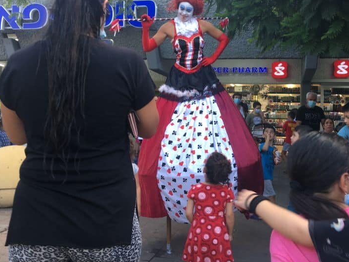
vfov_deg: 36.7
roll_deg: +0.4
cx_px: 208
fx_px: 393
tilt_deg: +0.9
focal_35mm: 39
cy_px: 109
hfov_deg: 47.6
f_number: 2.2
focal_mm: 4.15
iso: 40
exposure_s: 1/100
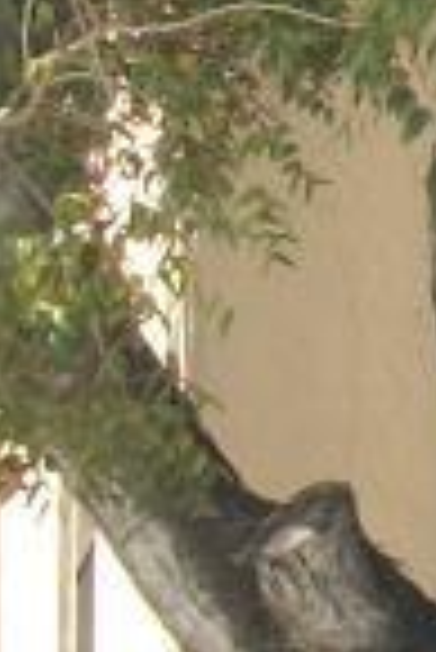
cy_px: 589
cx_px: 1492
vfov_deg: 7.0
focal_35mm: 293
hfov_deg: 4.4
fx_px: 5310
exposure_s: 1/50
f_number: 8.8
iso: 80
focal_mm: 5.7
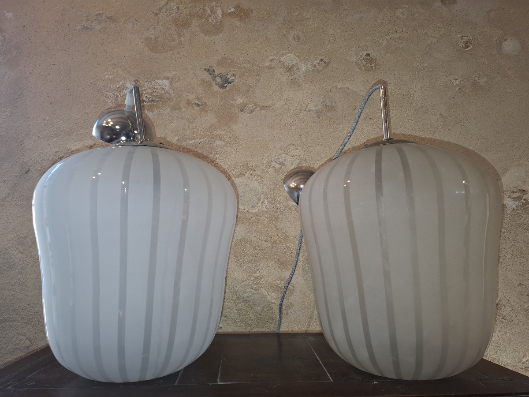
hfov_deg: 73.9
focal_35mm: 23
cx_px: 264
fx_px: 351
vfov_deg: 58.9
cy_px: 198
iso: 250
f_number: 1.8
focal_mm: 5.54
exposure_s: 1/100
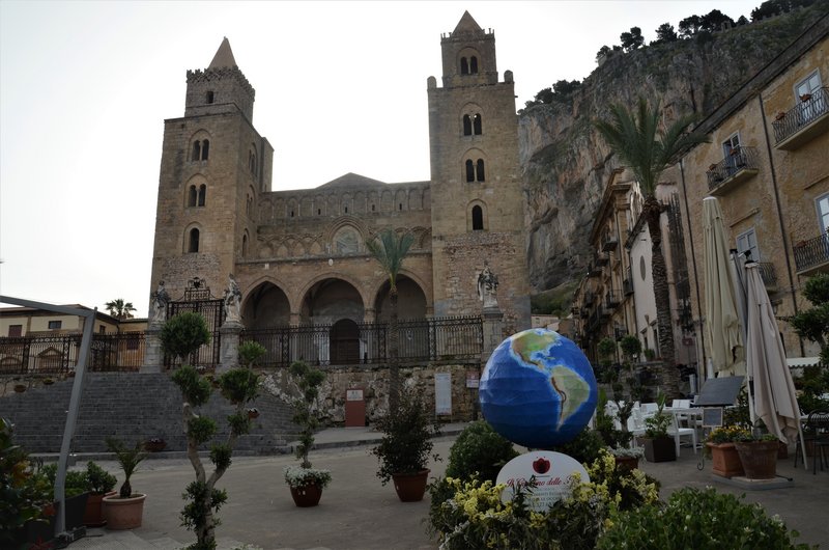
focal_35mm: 27
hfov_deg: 67.5
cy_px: 275
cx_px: 414
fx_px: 621
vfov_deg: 47.7
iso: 250
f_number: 9
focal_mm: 18
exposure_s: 1/125
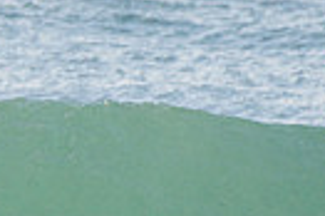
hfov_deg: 0.8
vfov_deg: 0.5
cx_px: -465
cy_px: 213
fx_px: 24516
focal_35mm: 2719
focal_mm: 500
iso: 320
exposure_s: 1/2000
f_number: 5.6
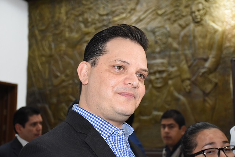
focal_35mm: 57
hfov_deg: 35.0
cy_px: 78
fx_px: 372
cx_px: 118
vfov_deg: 23.8
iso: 1600
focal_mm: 38
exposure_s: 1/100
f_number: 4.2
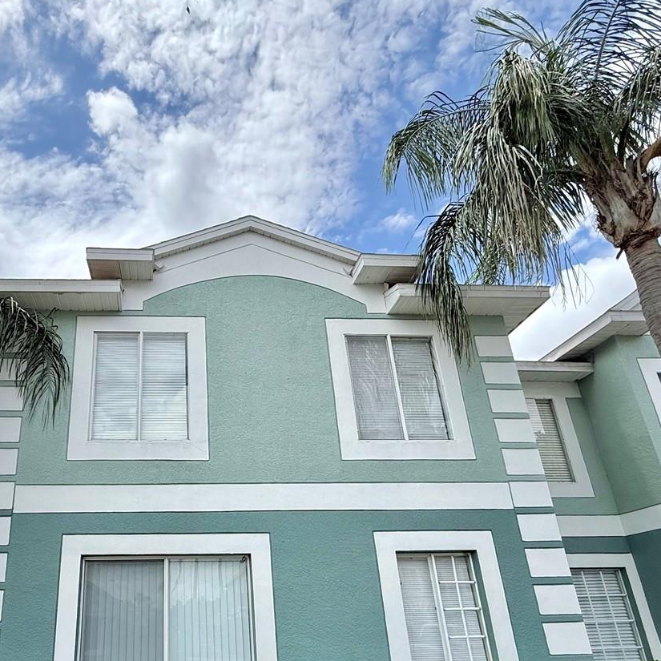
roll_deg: +0.8
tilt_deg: +21.2
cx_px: 198
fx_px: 518
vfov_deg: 63.2
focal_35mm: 24
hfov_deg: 62.7
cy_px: 445
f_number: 2.2
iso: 50
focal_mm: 2.22
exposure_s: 1/2717
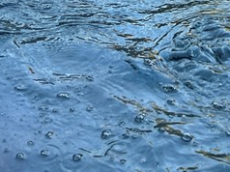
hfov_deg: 17.3
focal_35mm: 112
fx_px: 743
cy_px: -185
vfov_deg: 11.7
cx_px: 207
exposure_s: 1/121
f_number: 1.5
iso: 50
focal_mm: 5.7
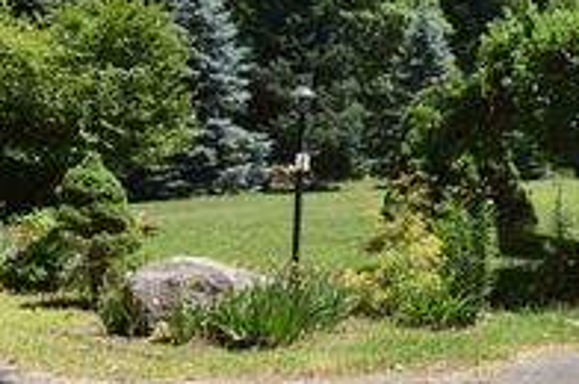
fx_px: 1108
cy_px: 173
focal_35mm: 69
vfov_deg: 19.7
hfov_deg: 28.7
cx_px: 455
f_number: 8
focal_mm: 18
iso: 100
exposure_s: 1/200
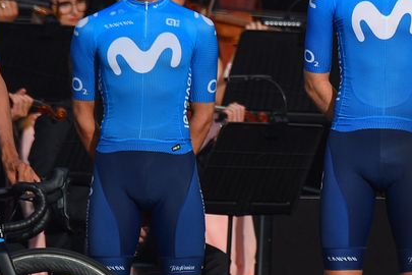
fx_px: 12199
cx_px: 371
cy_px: 89
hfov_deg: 1.9
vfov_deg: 1.3
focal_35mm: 1066
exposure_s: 1/2500
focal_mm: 360
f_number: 5.6
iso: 500
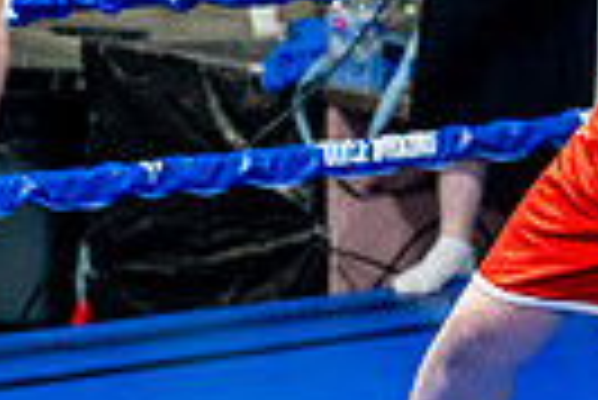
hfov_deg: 7.9
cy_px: 2
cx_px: 814
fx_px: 4274
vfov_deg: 5.3
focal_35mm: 257
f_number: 2
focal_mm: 59
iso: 4000
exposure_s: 1/1000
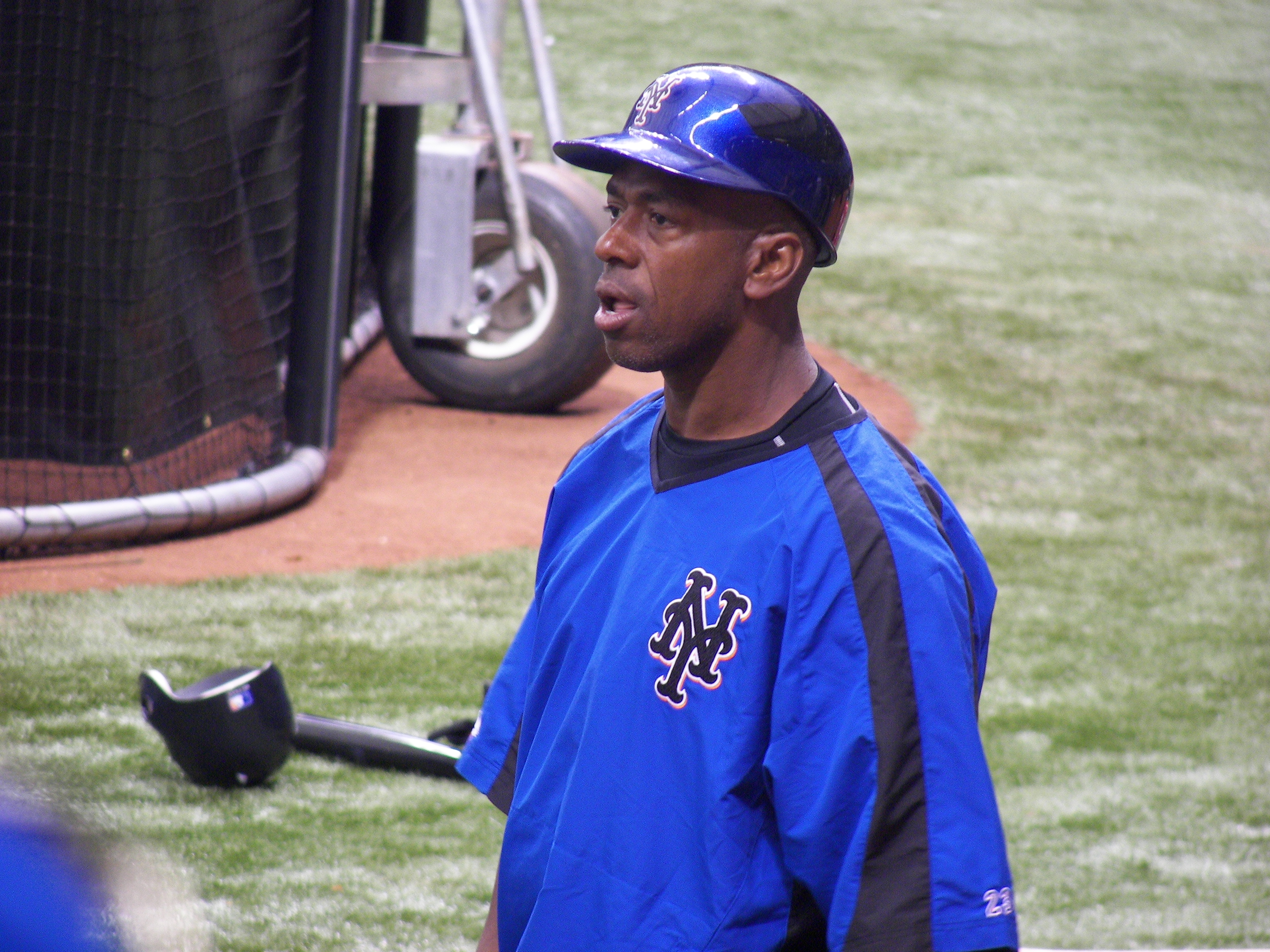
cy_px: 476
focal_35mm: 432
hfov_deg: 4.6
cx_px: 635
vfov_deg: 3.4
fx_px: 15849
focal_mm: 72
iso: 125
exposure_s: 1/40
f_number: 3.7
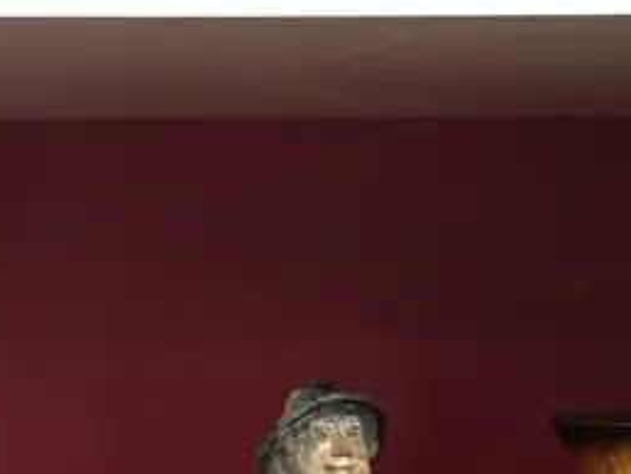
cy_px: 613
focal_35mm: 115
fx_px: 2098
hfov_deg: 16.6
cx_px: 673
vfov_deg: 12.5
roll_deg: -0.2
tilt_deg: -7.2
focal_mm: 4.15
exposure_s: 1/17
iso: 100
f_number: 2.2
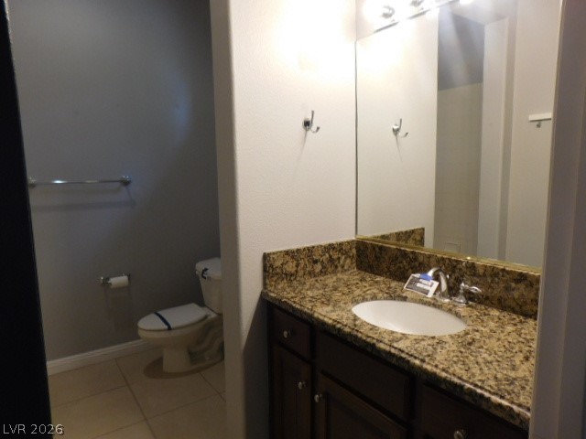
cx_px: 293
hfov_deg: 73.9
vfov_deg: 58.9
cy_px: 220
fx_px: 389
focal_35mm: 23
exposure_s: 1/40
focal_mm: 4
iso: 125
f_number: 3
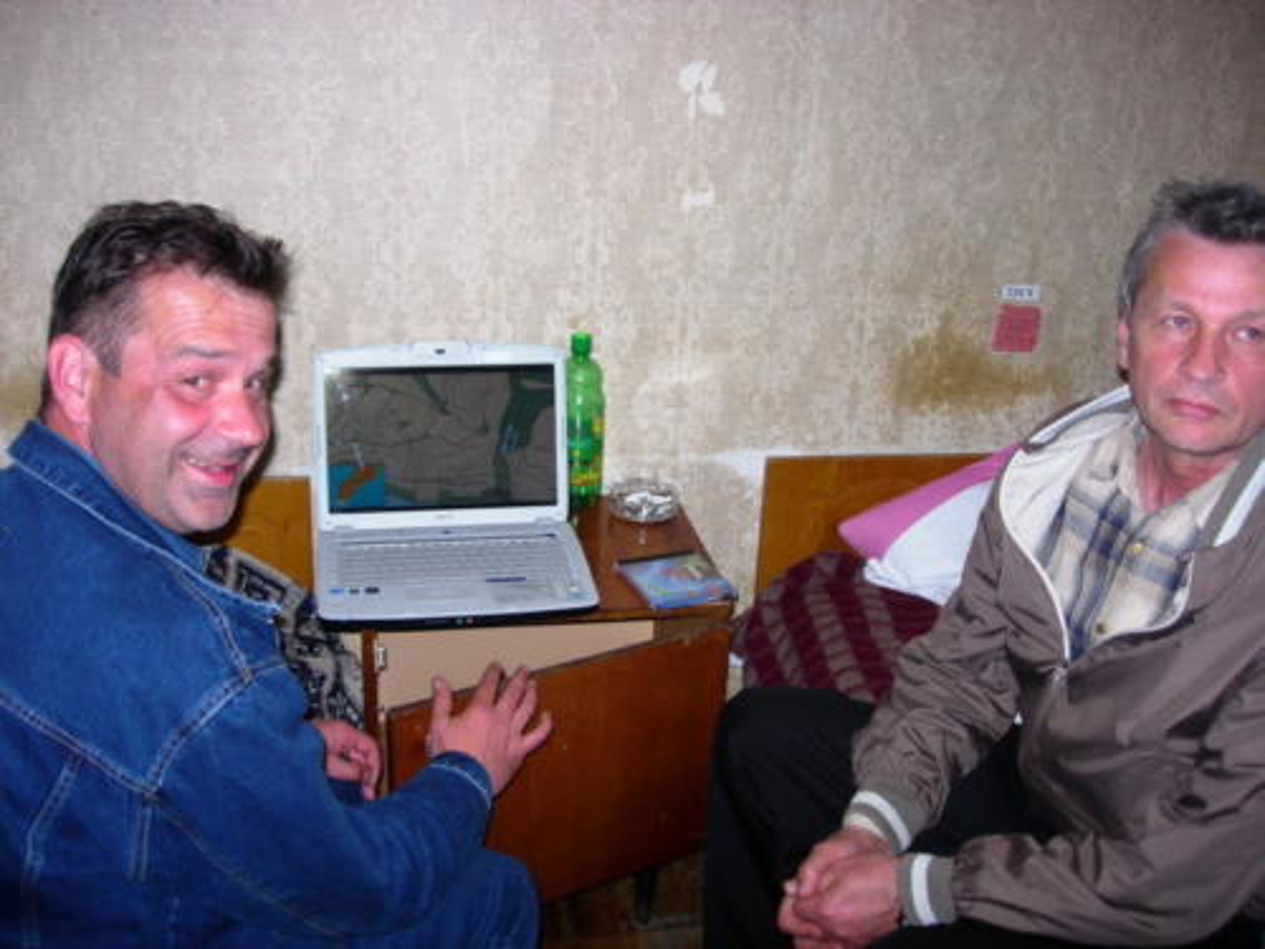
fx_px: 1389
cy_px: 474
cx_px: 632
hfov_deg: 49.0
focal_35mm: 38
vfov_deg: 37.7
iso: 79
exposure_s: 1/64
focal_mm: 7.8
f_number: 2.8
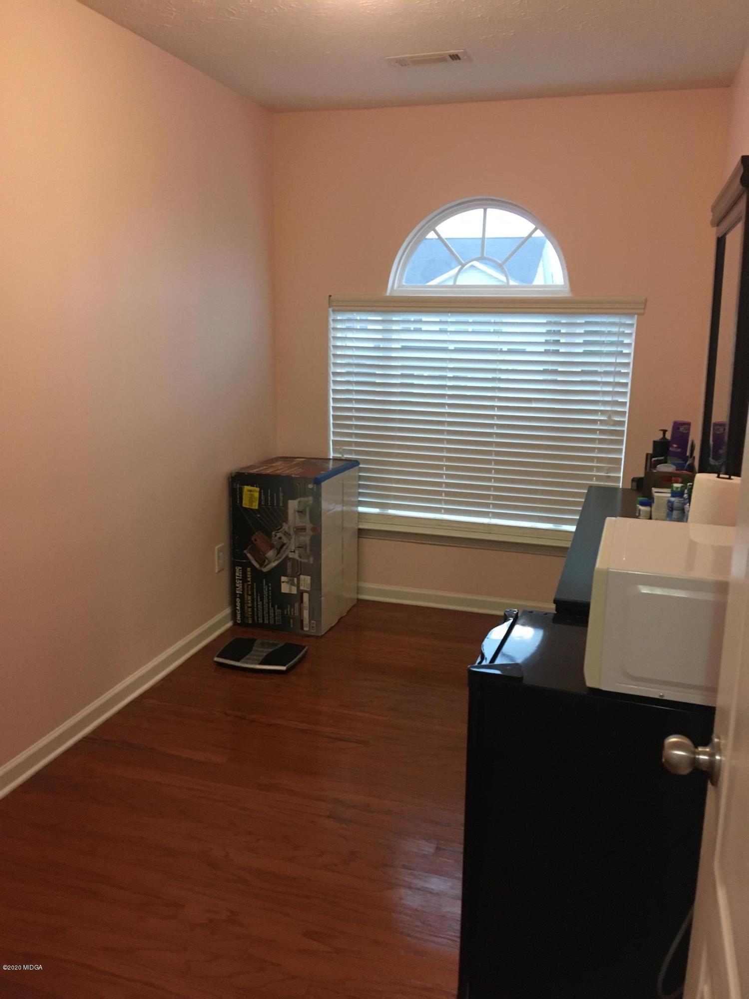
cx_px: 374
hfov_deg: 48.2
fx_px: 837
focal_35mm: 29
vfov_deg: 61.7
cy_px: 500
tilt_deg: -11.8
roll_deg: -0.7
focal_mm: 4.15
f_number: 2.2
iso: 200
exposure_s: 1/15
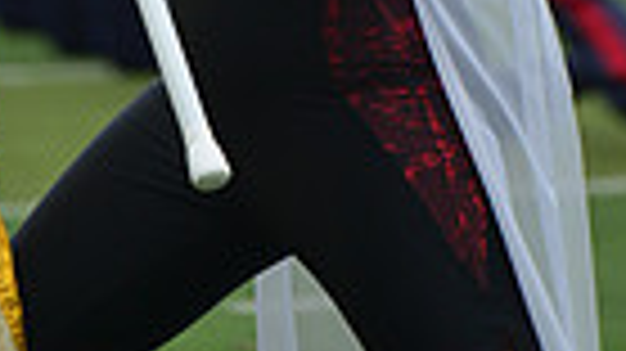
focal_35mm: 1353
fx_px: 22446
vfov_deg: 0.9
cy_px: -472
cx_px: 281
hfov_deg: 1.6
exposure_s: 1/1000
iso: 200
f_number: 5.6
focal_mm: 400
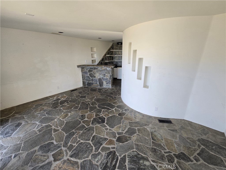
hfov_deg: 106.2
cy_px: 85
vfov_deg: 89.9
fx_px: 85
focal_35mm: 13
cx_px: 113
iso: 80
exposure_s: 1/60
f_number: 2.2
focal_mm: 2.2
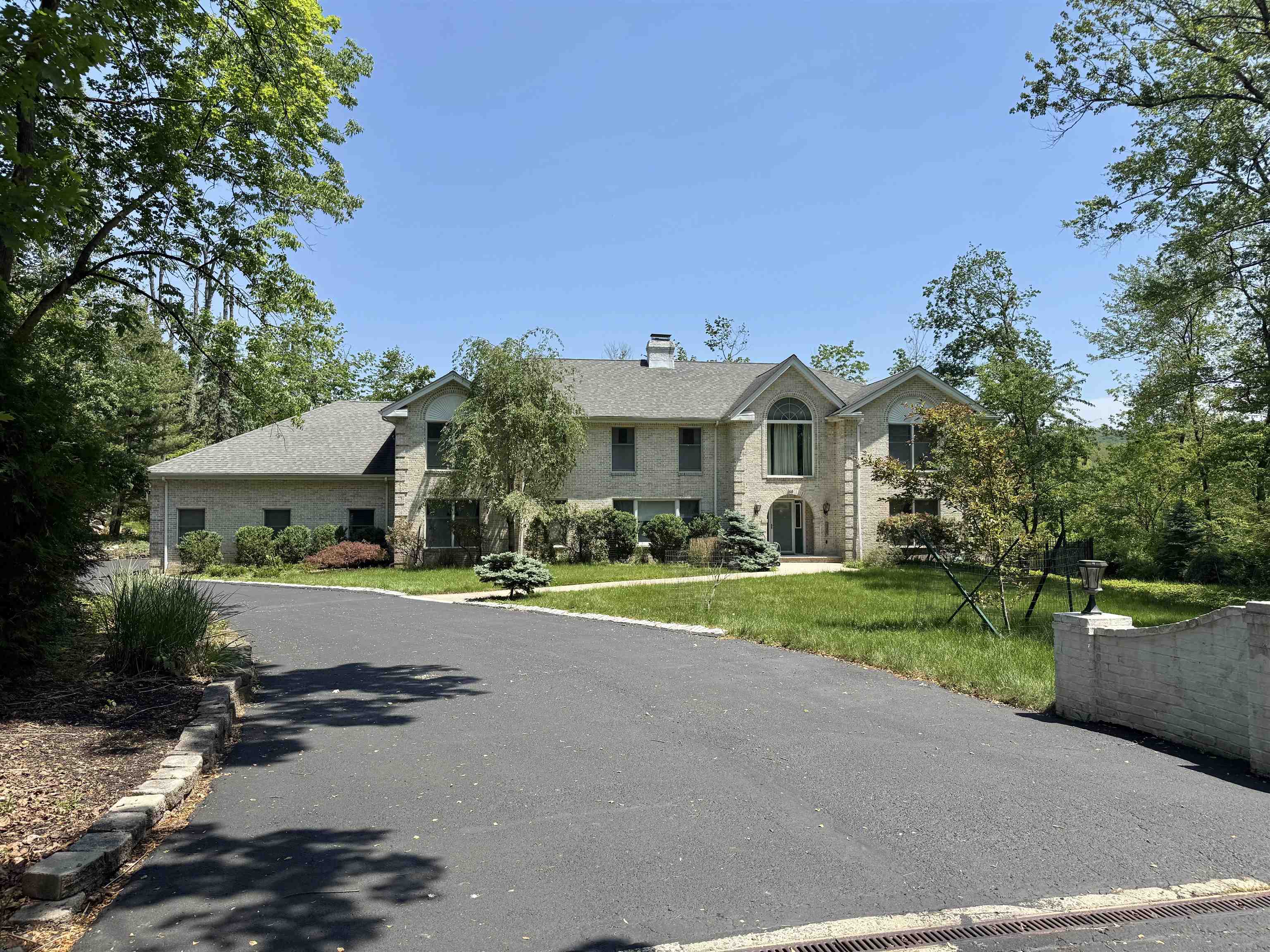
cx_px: 635
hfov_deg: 71.6
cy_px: 476
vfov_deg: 56.8
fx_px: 881
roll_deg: -0.2
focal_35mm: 24
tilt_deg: +2.9
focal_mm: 6.76
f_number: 1.78
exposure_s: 1/4167
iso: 80
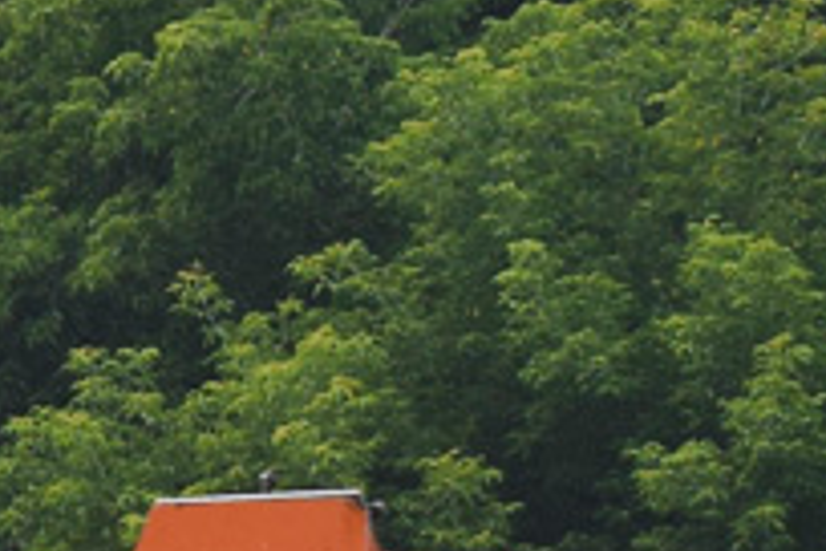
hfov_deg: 4.3
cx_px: 304
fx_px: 11126
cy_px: 835
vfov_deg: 2.8
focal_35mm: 485
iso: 200
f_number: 9
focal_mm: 55
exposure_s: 1/320
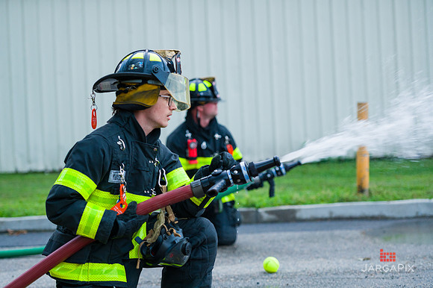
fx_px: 1346
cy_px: 144
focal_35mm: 112
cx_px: 216
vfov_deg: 12.2
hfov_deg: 18.3
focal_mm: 112
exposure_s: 1/200
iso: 1250
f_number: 3.2
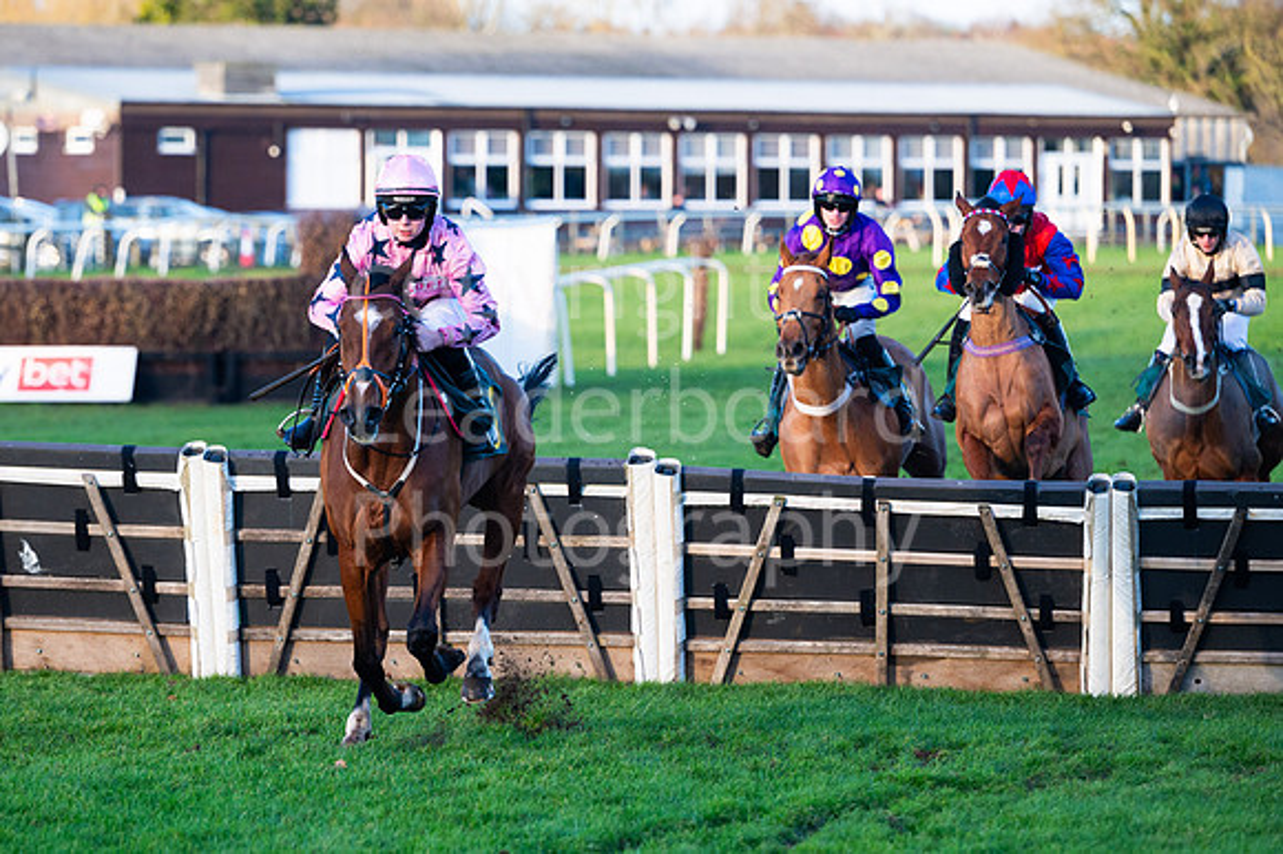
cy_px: 406
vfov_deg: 7.0
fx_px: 6942
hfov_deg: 10.6
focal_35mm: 195
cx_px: 563
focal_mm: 165
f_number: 3.5
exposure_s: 1/1600
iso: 800
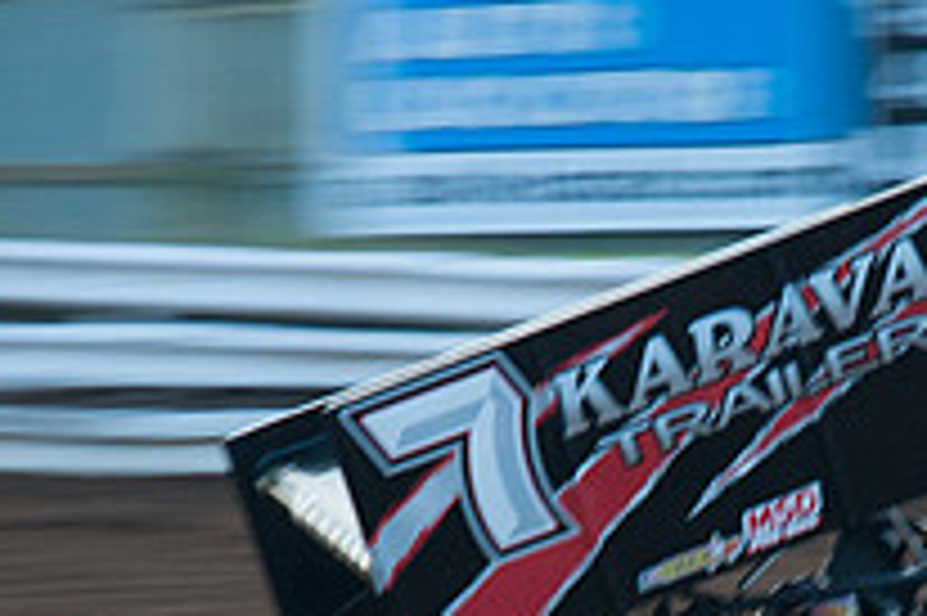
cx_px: 810
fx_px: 7616
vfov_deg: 4.6
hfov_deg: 7.0
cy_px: 683
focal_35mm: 296
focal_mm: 70
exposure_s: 1/160
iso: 200
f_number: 4.5
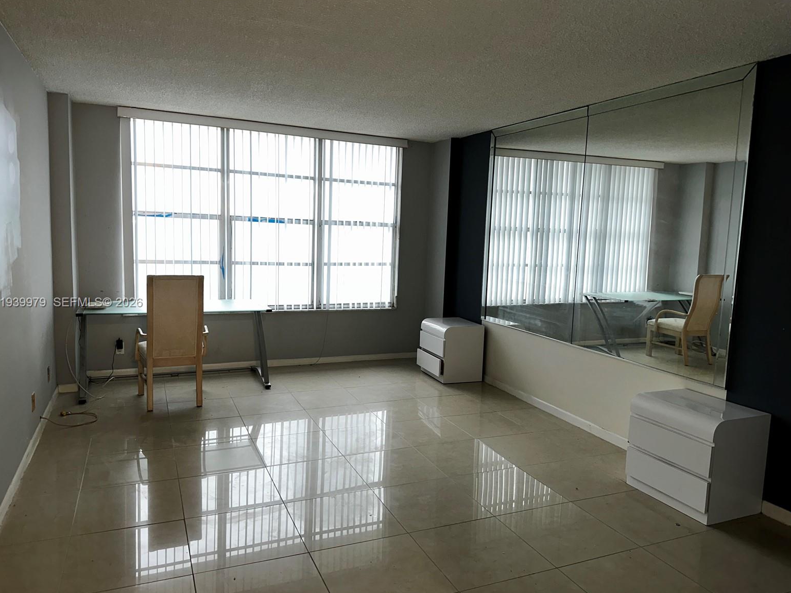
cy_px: 303
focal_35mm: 25
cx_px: 394
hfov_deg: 69.4
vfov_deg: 54.9
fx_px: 571
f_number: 1.78
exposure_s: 1/21
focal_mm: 6.86
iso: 100
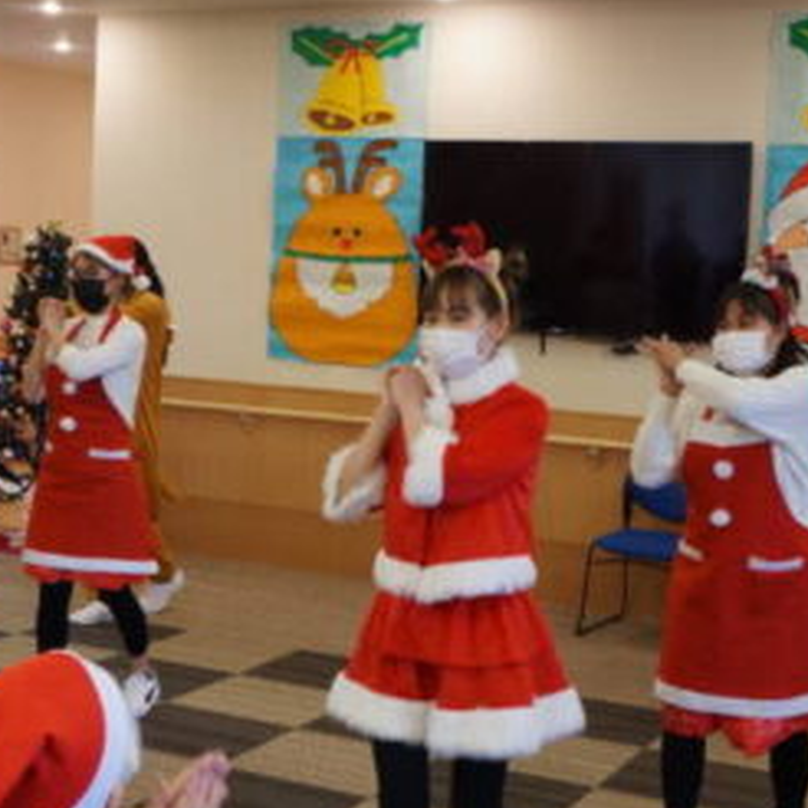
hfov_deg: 27.3
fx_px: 1637
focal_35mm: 62
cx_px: 200
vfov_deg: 27.7
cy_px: 401
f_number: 4
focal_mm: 20
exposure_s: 1/60
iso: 800
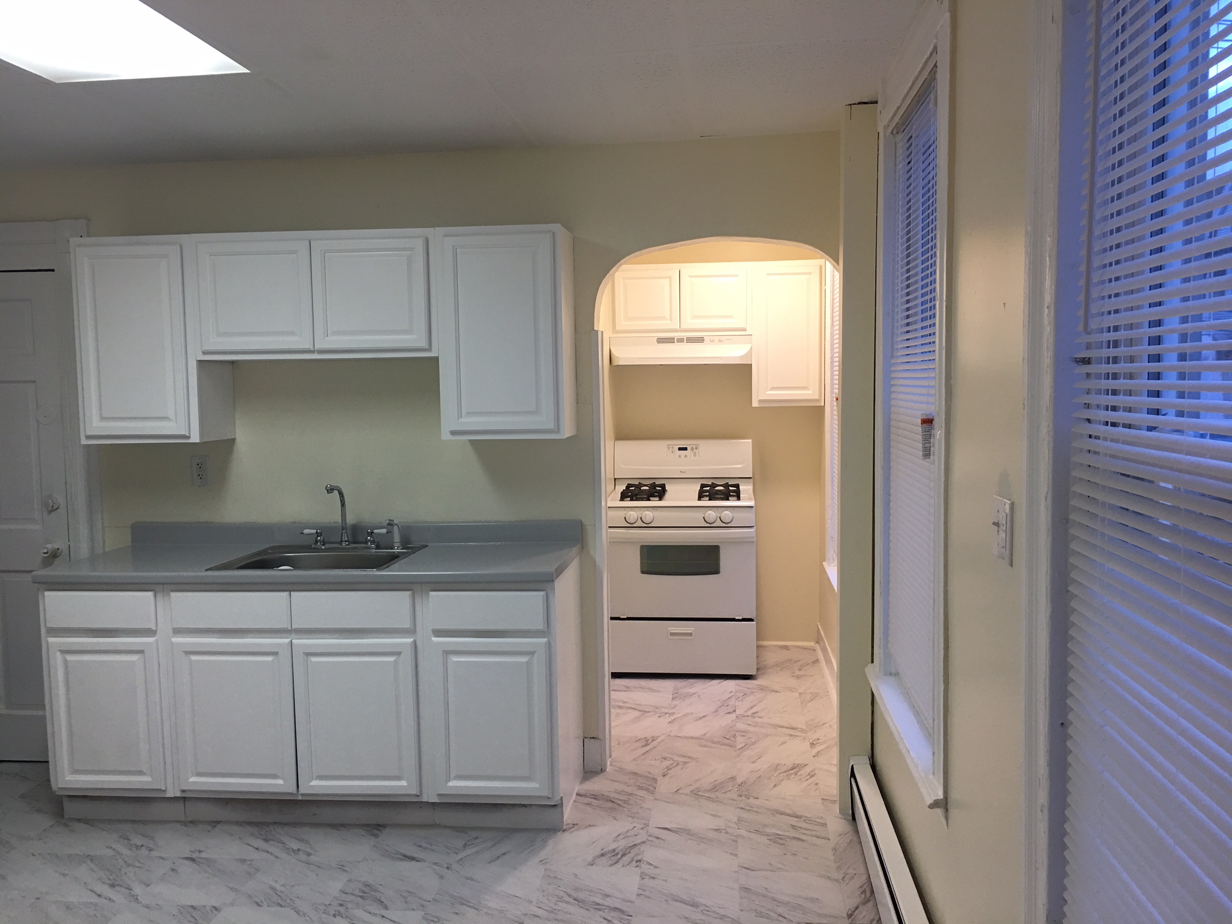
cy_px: 462
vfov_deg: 48.2
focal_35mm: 29
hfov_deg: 61.7
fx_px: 1032
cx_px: 616
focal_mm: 4.15
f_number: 2.2
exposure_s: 1/30
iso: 40
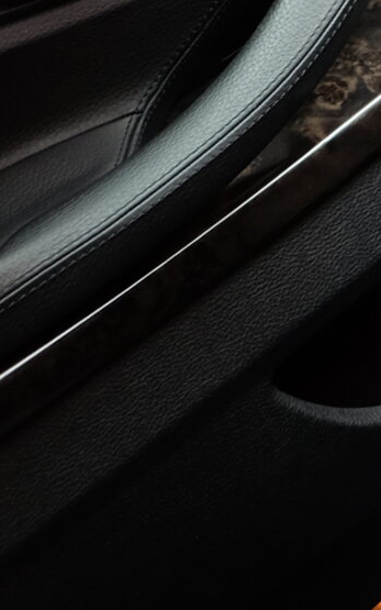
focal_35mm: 127
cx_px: 1264
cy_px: 36
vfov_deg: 16.2
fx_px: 2109
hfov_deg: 8.2
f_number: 2.8
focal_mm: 18
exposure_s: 1/30
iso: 400
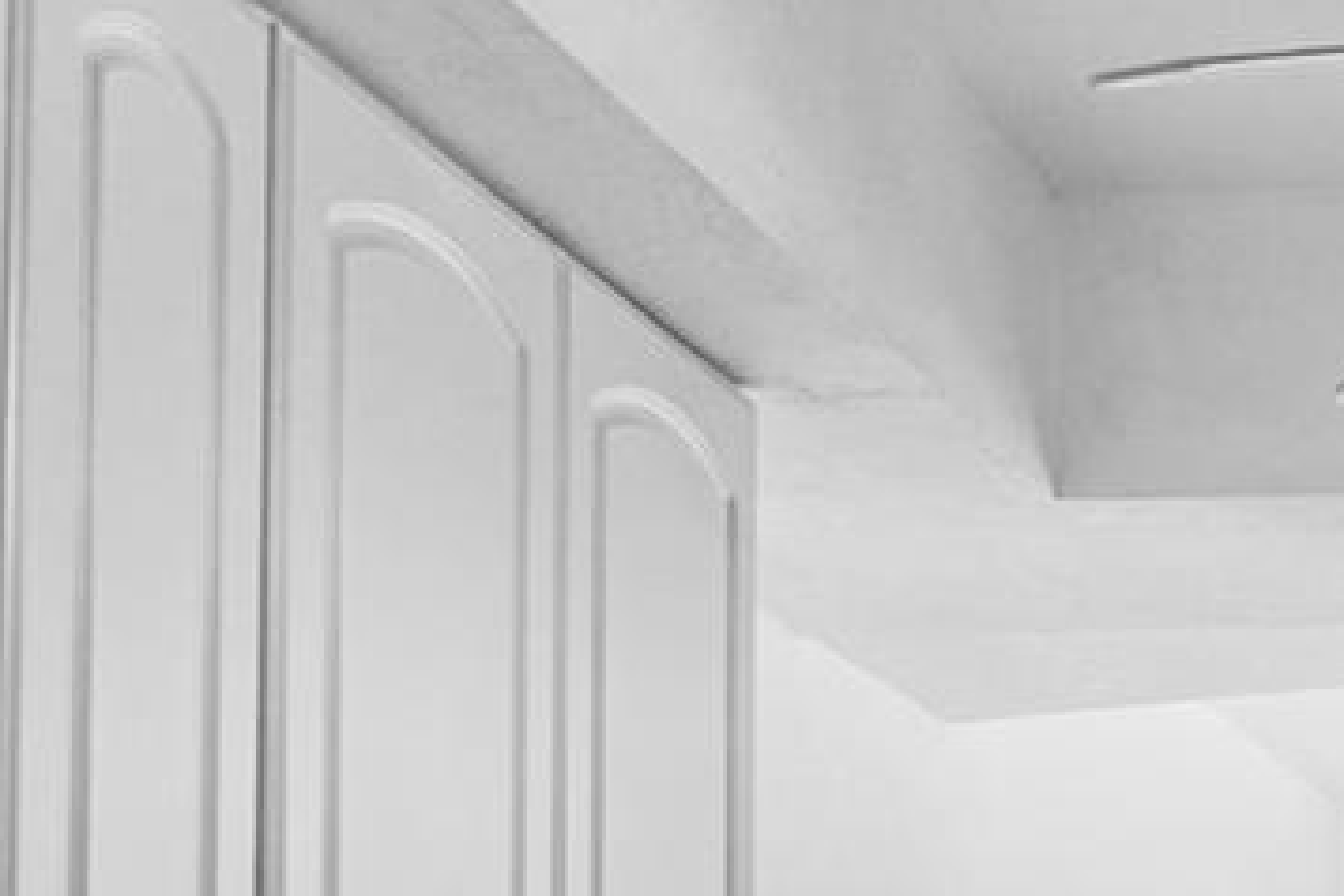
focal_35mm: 94
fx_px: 3509
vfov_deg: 13.6
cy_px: 1400
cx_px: 1939
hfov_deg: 19.3
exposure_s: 1/100
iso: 320
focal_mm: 14
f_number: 5
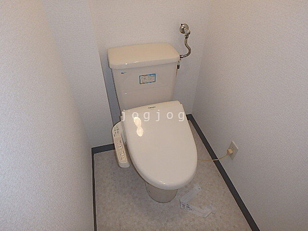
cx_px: 154
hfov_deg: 79.0
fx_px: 187
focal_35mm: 21
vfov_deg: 63.4
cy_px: 116
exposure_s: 1/30
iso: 200
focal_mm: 3.7
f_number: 3.5
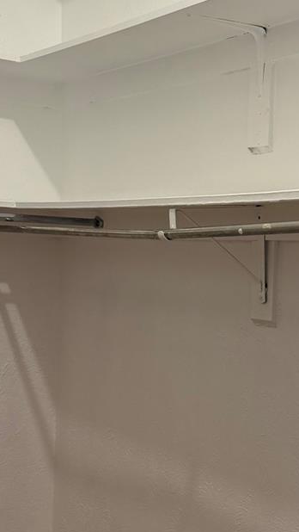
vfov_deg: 32.3
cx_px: 241
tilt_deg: -4.1
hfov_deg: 18.4
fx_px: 915
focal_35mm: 65
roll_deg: -1.7
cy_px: 317
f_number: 1.78
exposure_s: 1/60
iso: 160
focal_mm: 6.76
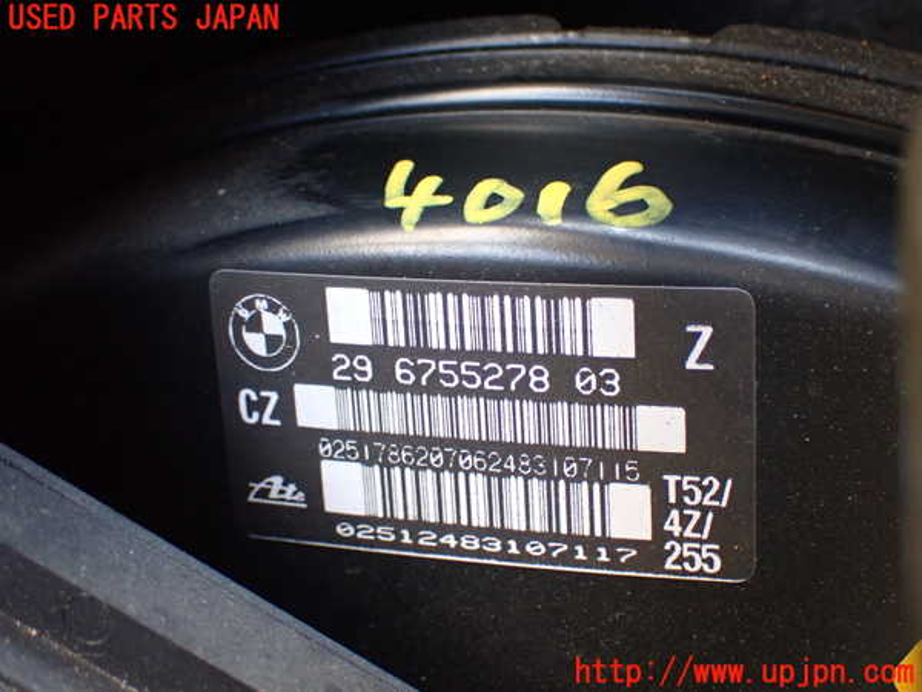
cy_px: 346
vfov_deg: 25.2
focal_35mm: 58
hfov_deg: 33.2
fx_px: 1545
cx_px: 461
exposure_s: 1/60
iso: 800
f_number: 3.5
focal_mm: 10.35
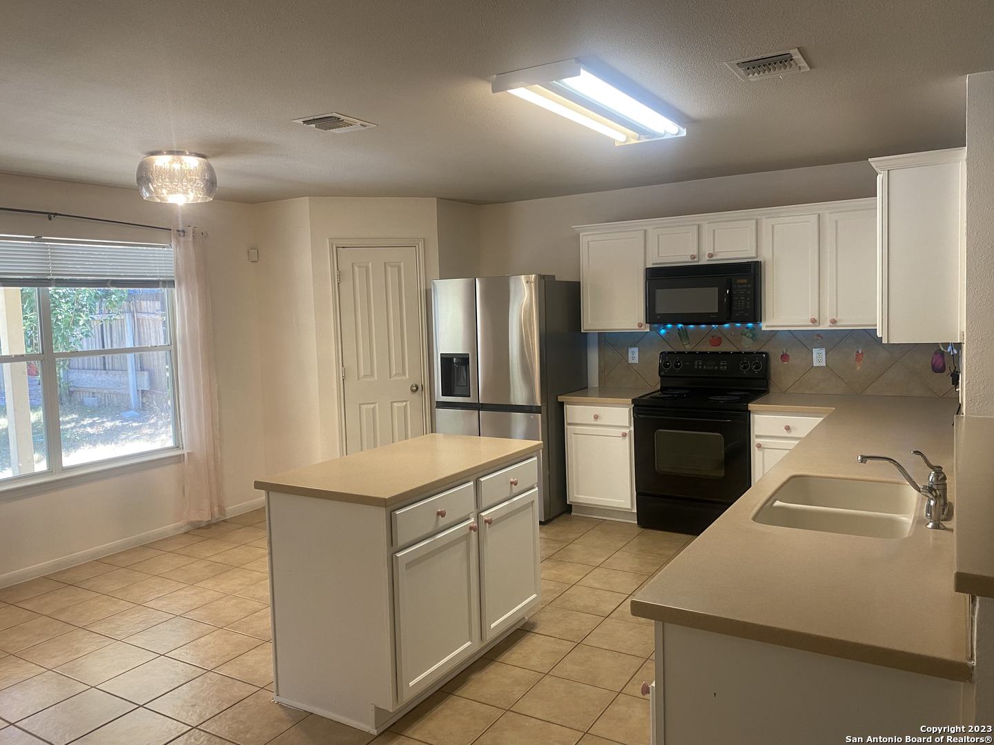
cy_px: 372
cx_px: 497
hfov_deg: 67.3
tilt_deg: -3.6
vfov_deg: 53.1
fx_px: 747
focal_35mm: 26
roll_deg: +1.3
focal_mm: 4.25
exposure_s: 1/60
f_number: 1.8
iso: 80
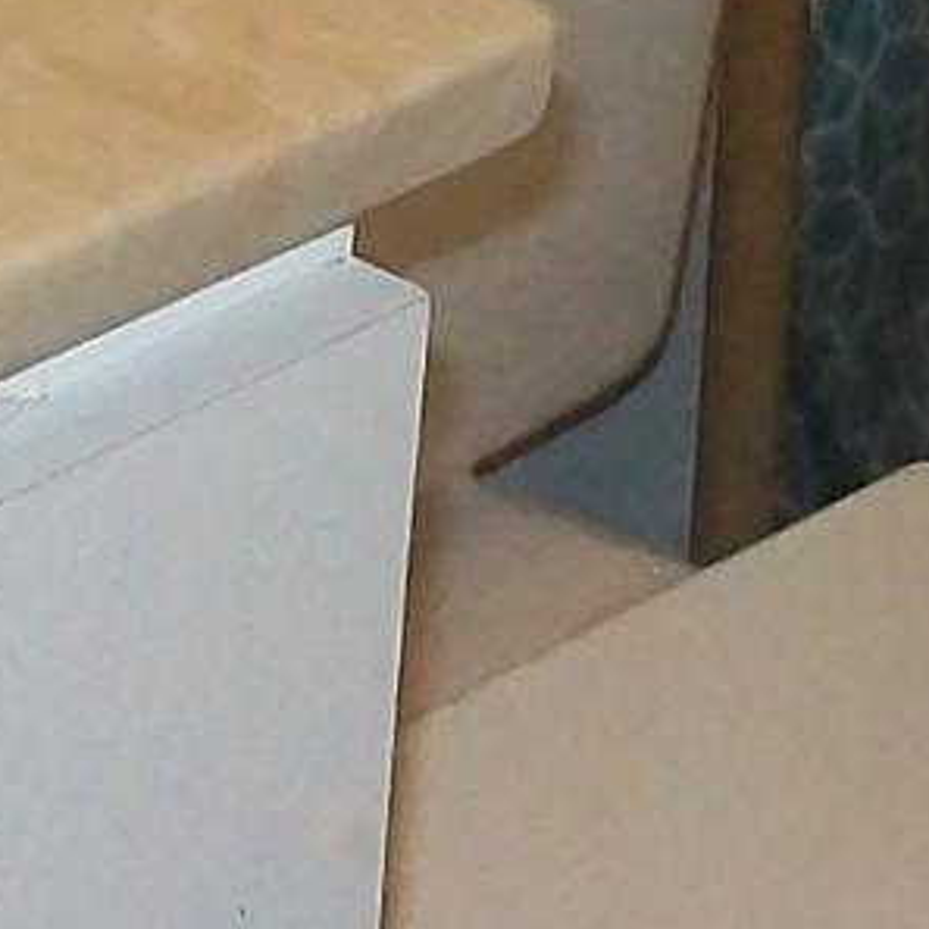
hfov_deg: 6.5
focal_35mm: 270
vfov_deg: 6.5
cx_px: 596
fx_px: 8198
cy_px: 185
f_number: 2.7
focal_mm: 6.1
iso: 160
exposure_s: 1/60
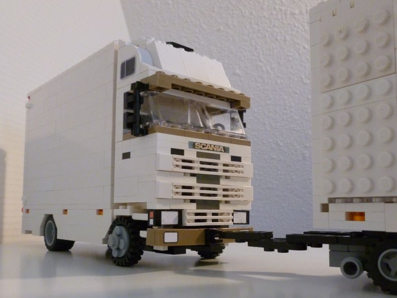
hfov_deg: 52.5
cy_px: 174
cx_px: 221
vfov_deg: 40.6
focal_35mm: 35
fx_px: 401
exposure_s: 1/30
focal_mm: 5
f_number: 3.3
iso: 400
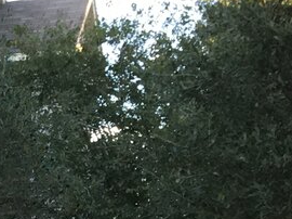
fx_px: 1450
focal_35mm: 172
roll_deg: +0.8
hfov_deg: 10.7
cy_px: 537
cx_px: -254
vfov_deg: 7.9
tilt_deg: -5.4
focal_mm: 4.15
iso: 40
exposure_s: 1/120
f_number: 2.2
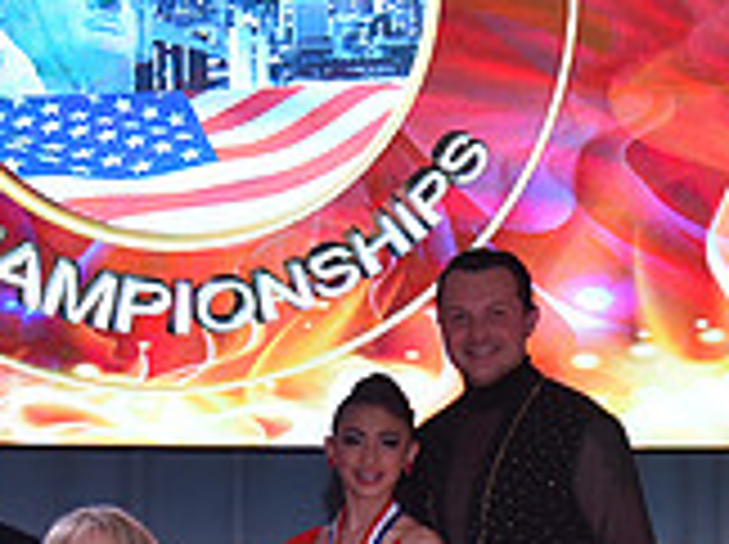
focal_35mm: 214
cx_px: 266
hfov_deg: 9.3
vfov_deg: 6.9
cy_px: 681
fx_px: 4500
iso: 2000
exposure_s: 1/250
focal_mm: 62
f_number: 5
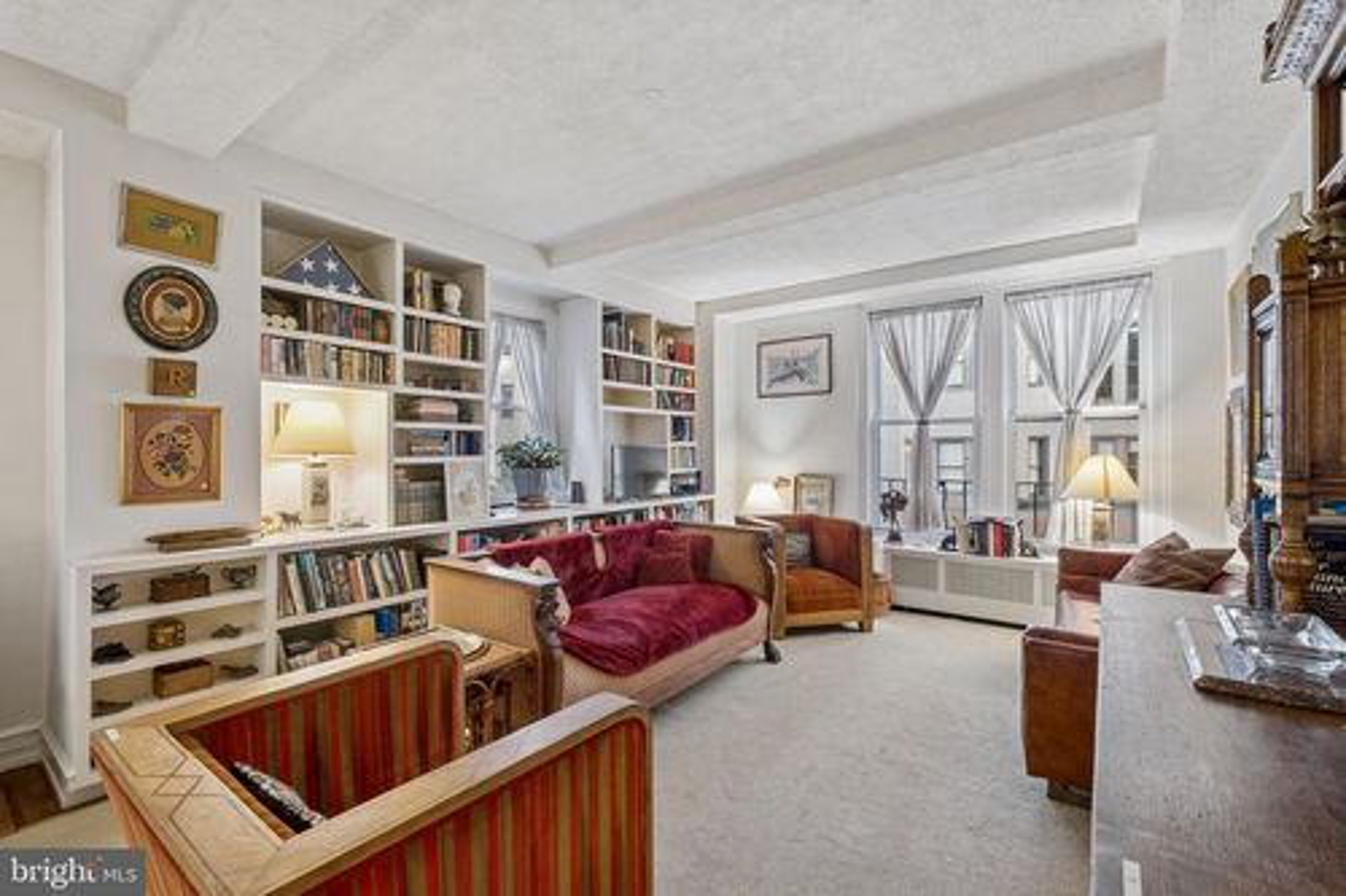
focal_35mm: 15
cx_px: 673
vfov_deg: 77.3
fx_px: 561
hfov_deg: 100.4
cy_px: 448
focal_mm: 10
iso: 250
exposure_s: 1/2.5
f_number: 8
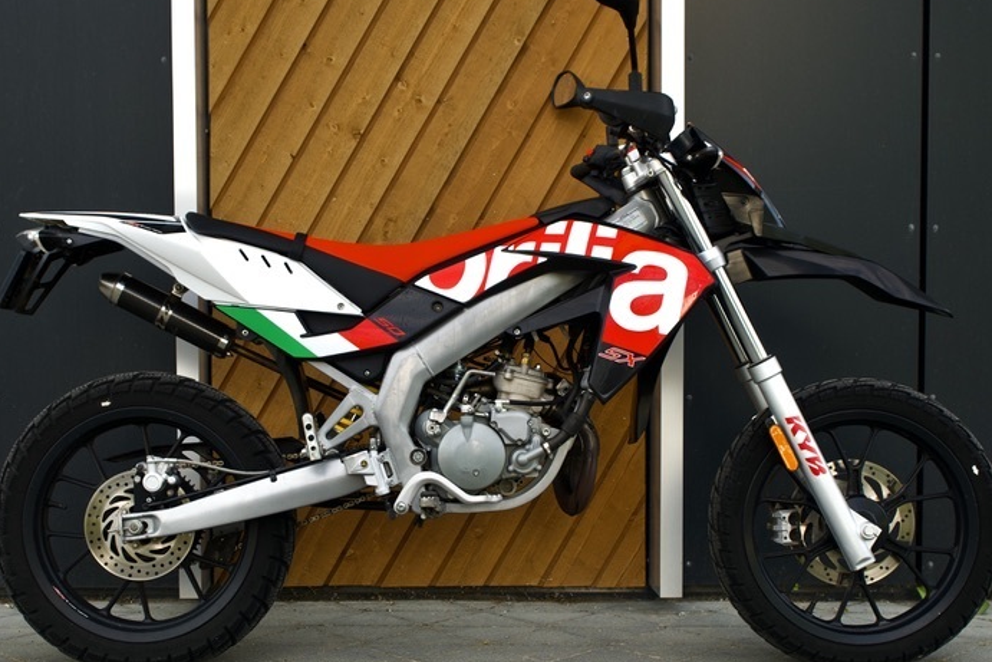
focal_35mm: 55
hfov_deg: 36.2
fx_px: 1516
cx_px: 464
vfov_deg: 24.6
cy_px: 360
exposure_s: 1/160
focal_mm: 35
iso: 250
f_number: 4
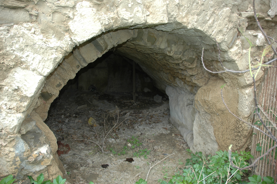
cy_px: 92
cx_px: 138
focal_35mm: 27
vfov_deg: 47.8
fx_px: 208
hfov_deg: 67.4
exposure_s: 1/60
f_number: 3.5
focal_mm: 18
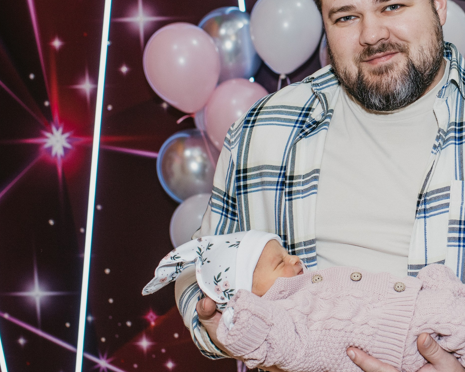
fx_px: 1198
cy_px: 109
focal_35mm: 87
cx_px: 430
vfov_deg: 17.6
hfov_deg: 21.4
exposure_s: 1/160
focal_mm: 35
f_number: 4.5
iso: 320
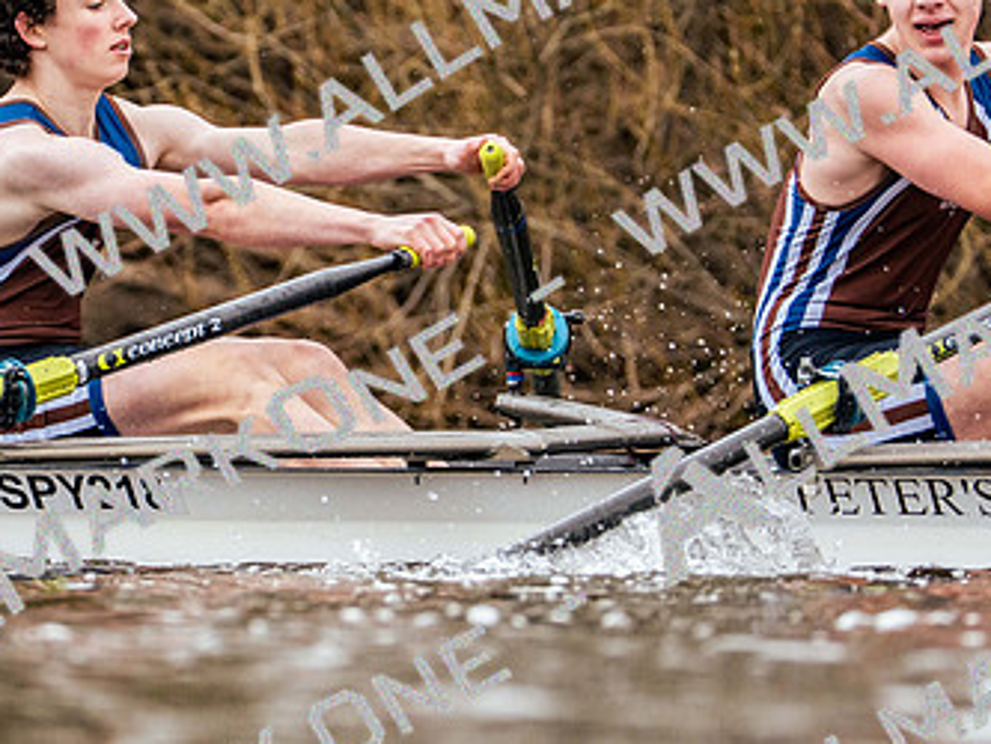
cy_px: 305
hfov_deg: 3.4
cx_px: 396
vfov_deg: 2.6
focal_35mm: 581
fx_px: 16639
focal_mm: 347
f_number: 6.3
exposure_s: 1/2000
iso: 2500
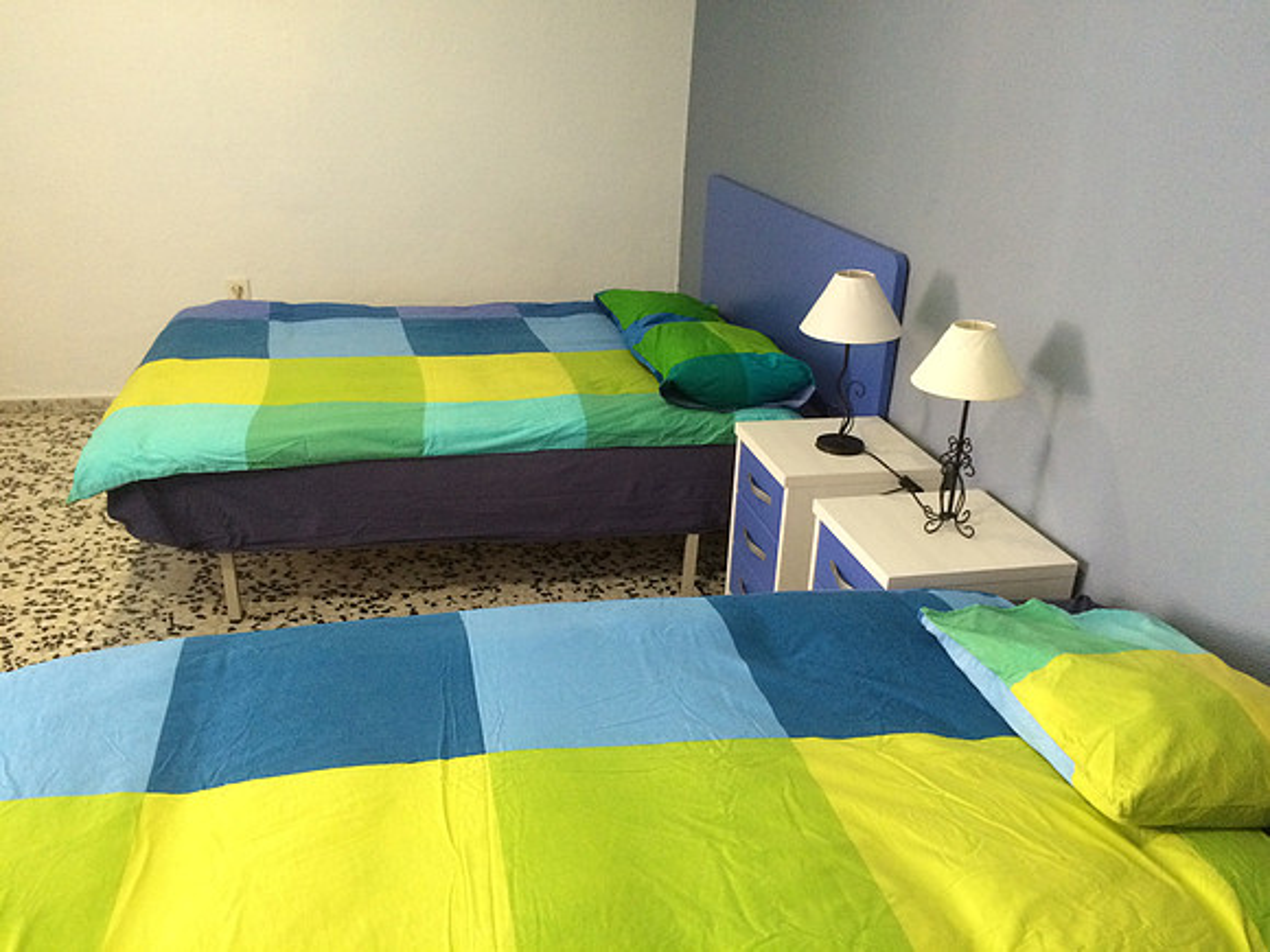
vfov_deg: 48.2
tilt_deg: -23.0
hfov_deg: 61.7
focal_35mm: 29
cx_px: 635
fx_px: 1064
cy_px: 476
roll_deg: -3.3
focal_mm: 4.15
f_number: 2.2
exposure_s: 1/20
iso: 320
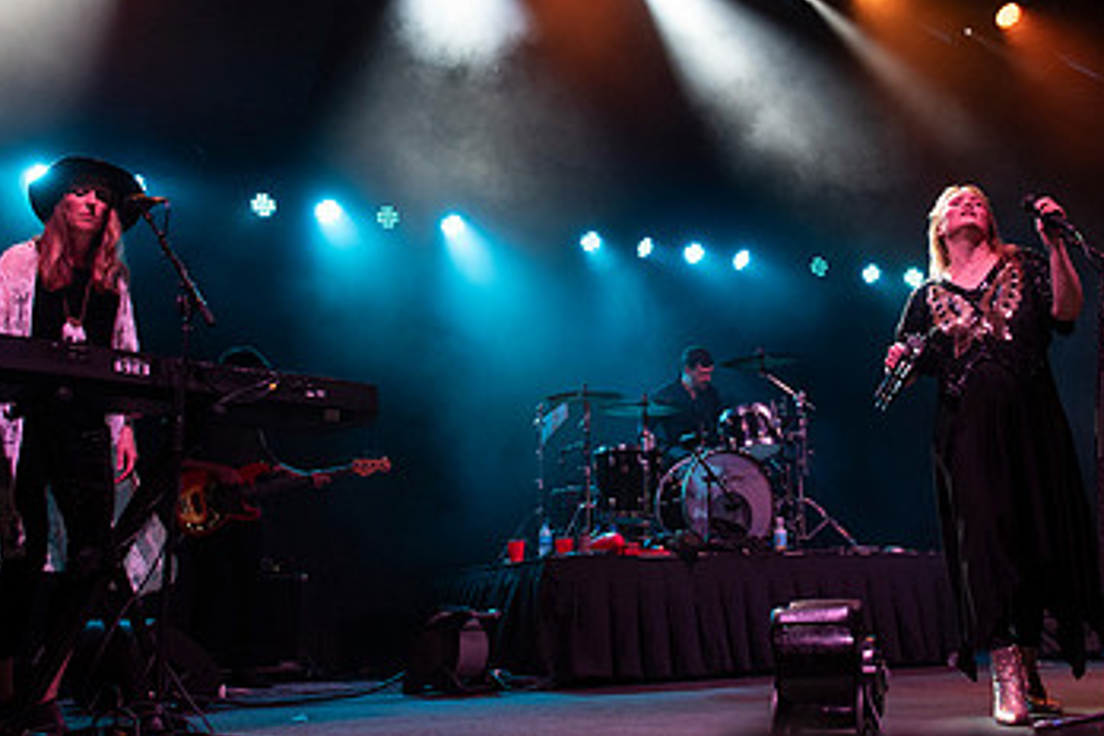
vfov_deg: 33.3
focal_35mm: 40
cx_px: 695
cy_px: 281
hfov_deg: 48.0
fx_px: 1227
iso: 2000
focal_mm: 24
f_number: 3.5
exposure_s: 1/640
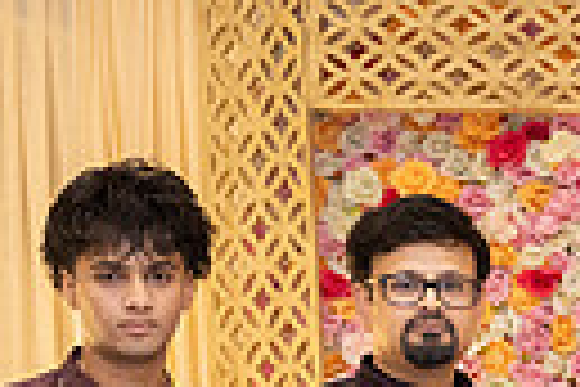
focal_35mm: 199
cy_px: 799
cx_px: 935
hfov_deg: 9.9
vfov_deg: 6.7
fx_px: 3206
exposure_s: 1/160
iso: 1000
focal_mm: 43
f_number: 3.5
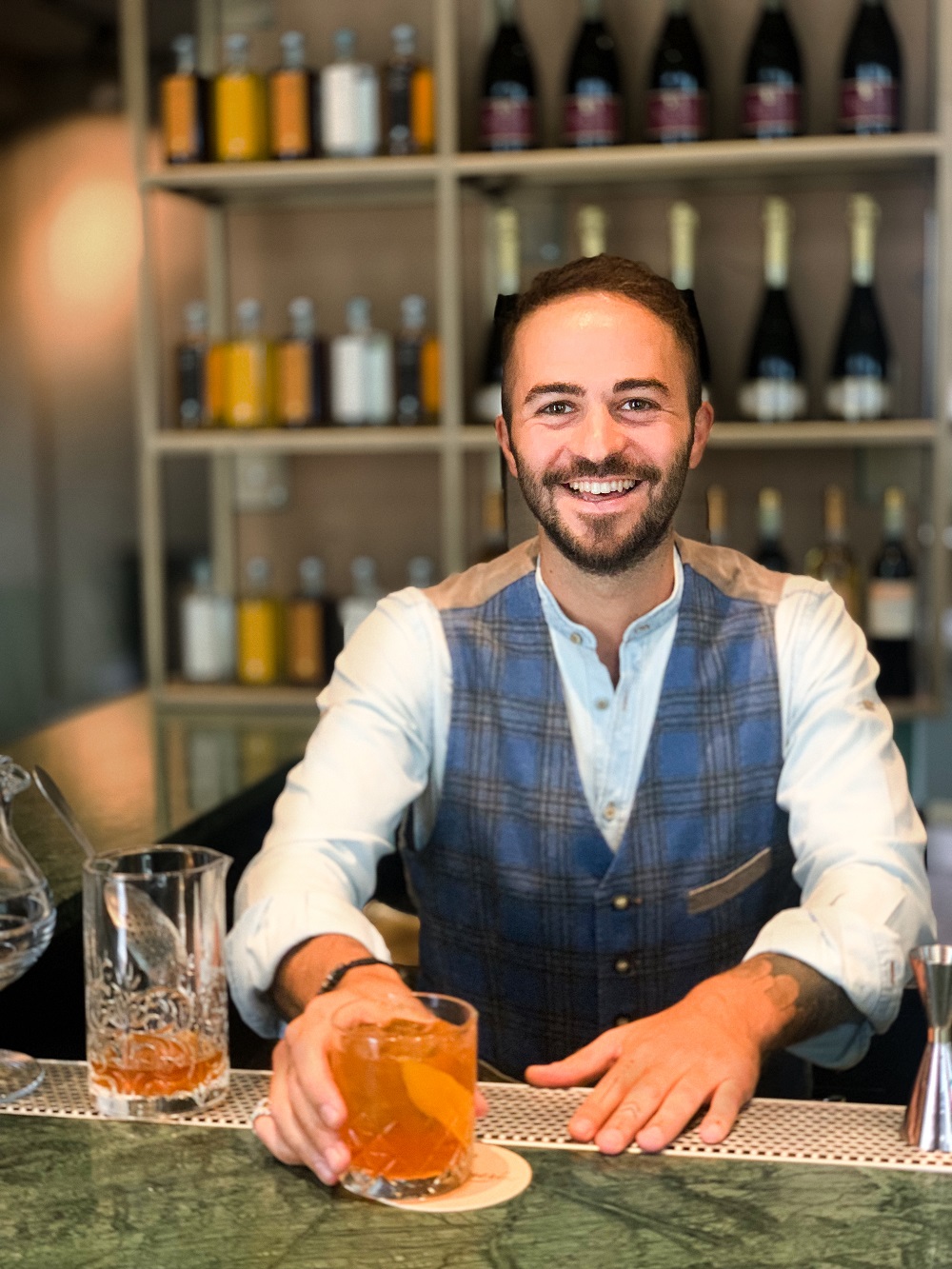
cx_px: 476
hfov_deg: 28.0
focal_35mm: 52
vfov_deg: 36.8
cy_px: 634
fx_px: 1906
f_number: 2.4
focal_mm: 6
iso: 400
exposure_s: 1/50
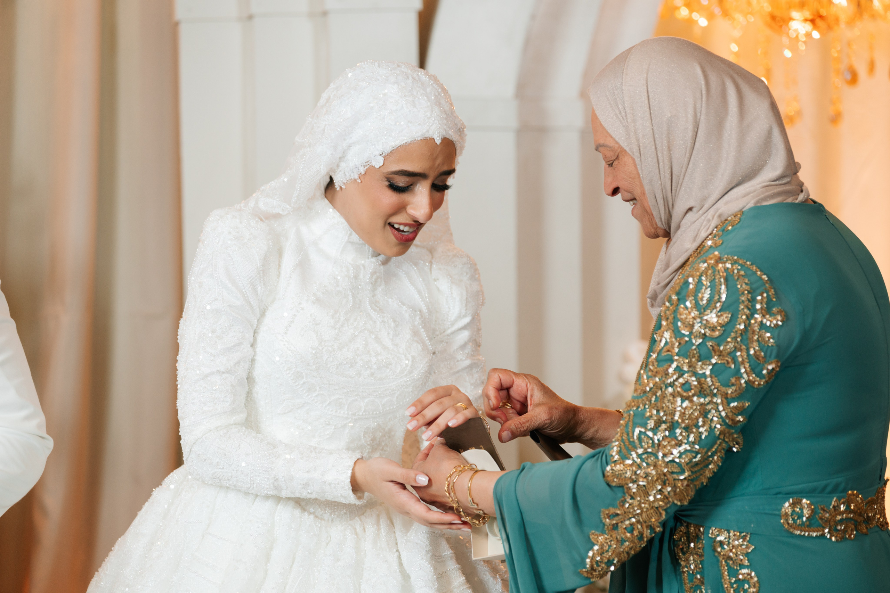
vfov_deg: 10.8
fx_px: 3130
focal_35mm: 127
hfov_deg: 16.2
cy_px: 296
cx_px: 445
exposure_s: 1/200
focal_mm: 126
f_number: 3.2
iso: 500
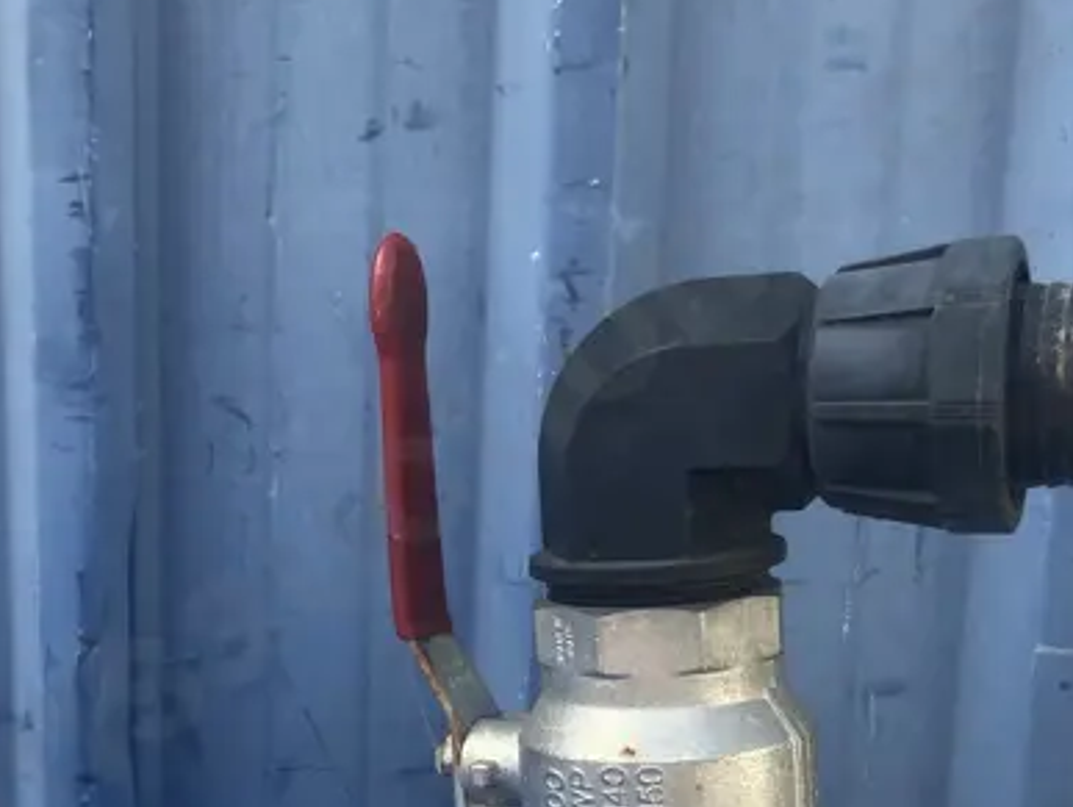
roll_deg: +0.2
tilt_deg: -15.5
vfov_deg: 19.6
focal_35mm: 74
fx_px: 2296
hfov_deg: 25.5
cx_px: 119
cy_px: 710
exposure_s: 1/182
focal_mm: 3.99
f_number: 1.8
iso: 20
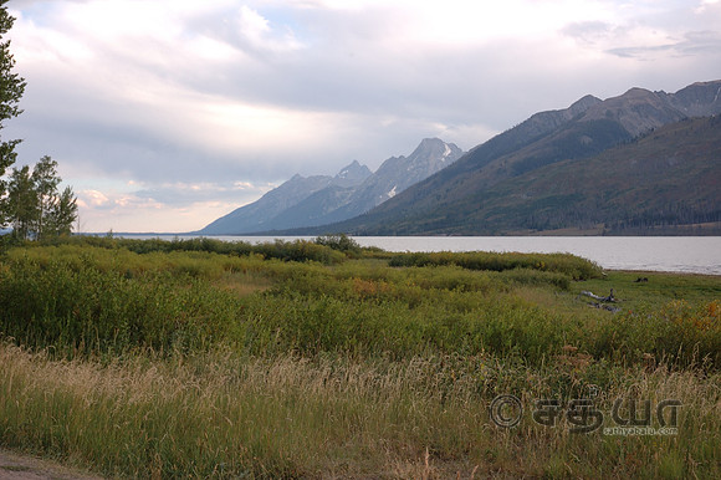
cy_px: 240
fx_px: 1141
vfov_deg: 23.8
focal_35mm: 57
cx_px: 360
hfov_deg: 35.1
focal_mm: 38
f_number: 5.6
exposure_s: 1/125
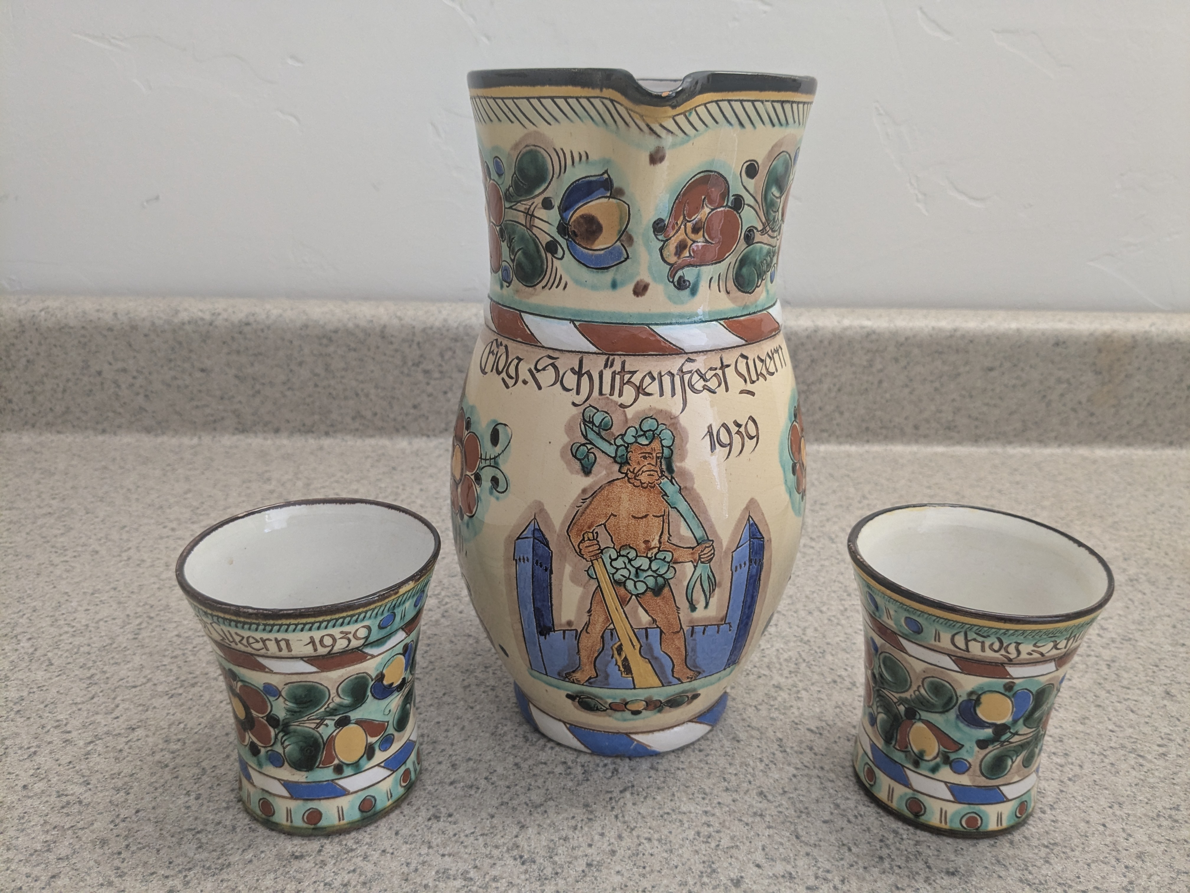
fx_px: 928
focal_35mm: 27
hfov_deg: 65.3
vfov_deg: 51.4
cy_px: 446
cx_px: 595
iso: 136
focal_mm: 4.38
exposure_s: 1/60
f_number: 1.73
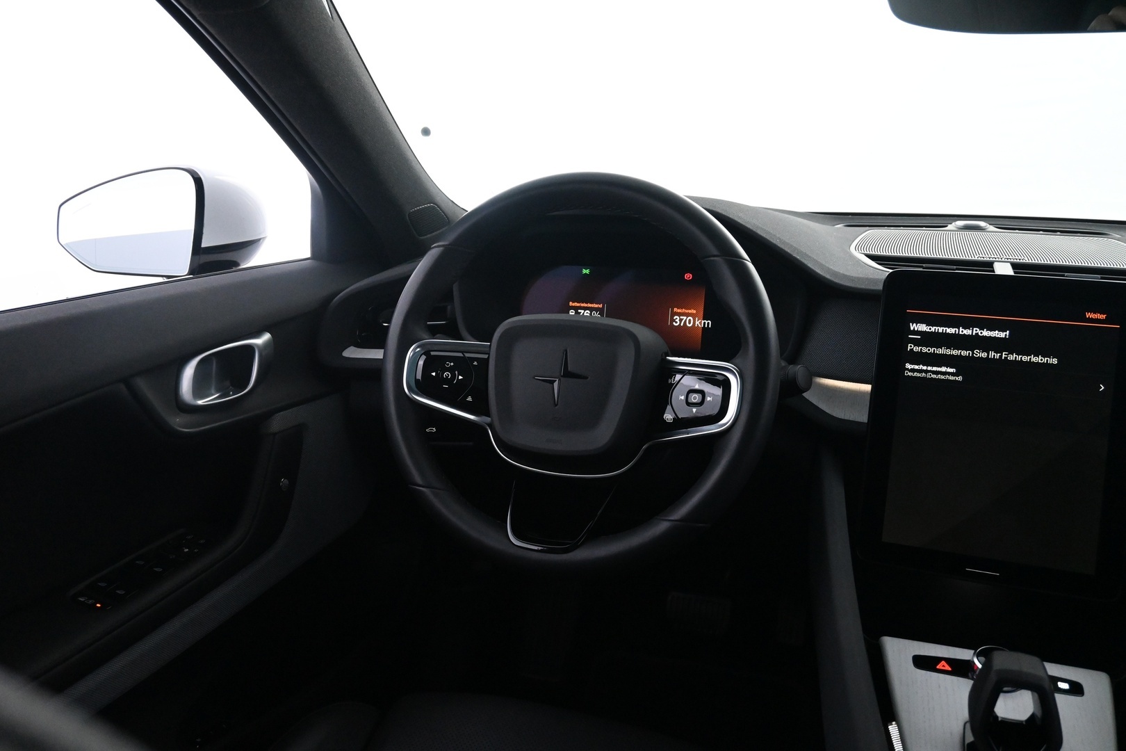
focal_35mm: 29
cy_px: 376
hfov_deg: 63.2
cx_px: 563
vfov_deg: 44.6
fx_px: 915
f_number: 4.5
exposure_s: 1/80
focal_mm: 19.5
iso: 4000
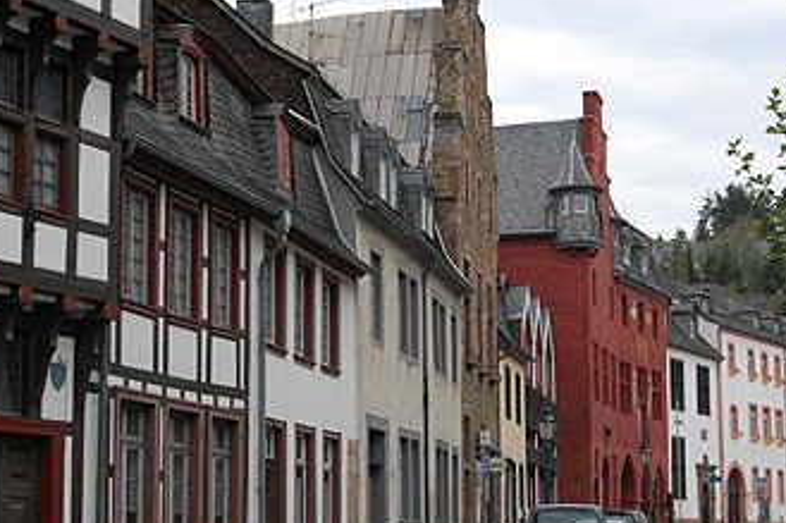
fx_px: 1702
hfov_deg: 26.0
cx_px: 463
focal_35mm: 78
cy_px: 301
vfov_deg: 17.5
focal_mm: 38
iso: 1600
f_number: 10
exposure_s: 1/400
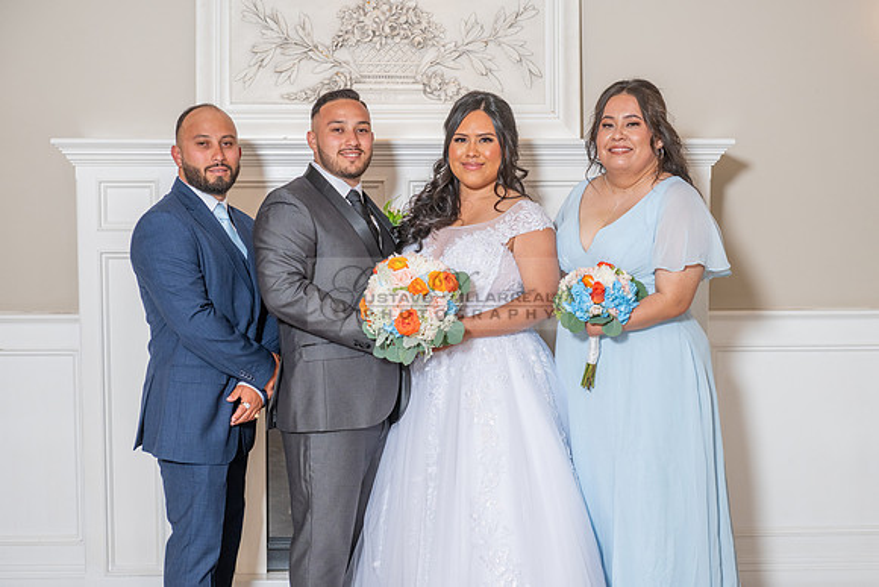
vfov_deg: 22.5
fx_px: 1472
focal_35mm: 60
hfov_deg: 33.3
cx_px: 455
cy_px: 303
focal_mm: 58
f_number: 4.5
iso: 640
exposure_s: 1/160
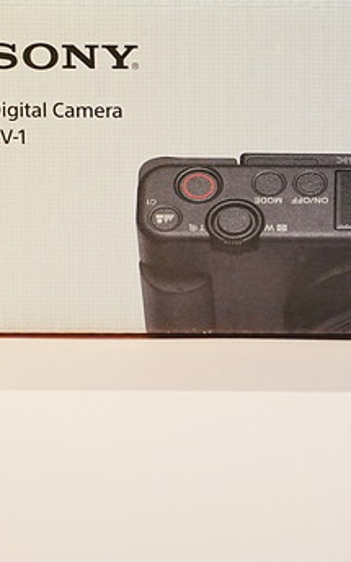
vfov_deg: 18.7
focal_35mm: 111
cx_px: 331
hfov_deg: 11.7
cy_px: 144
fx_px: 1699
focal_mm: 32
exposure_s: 1/125
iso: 5000
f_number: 4.5
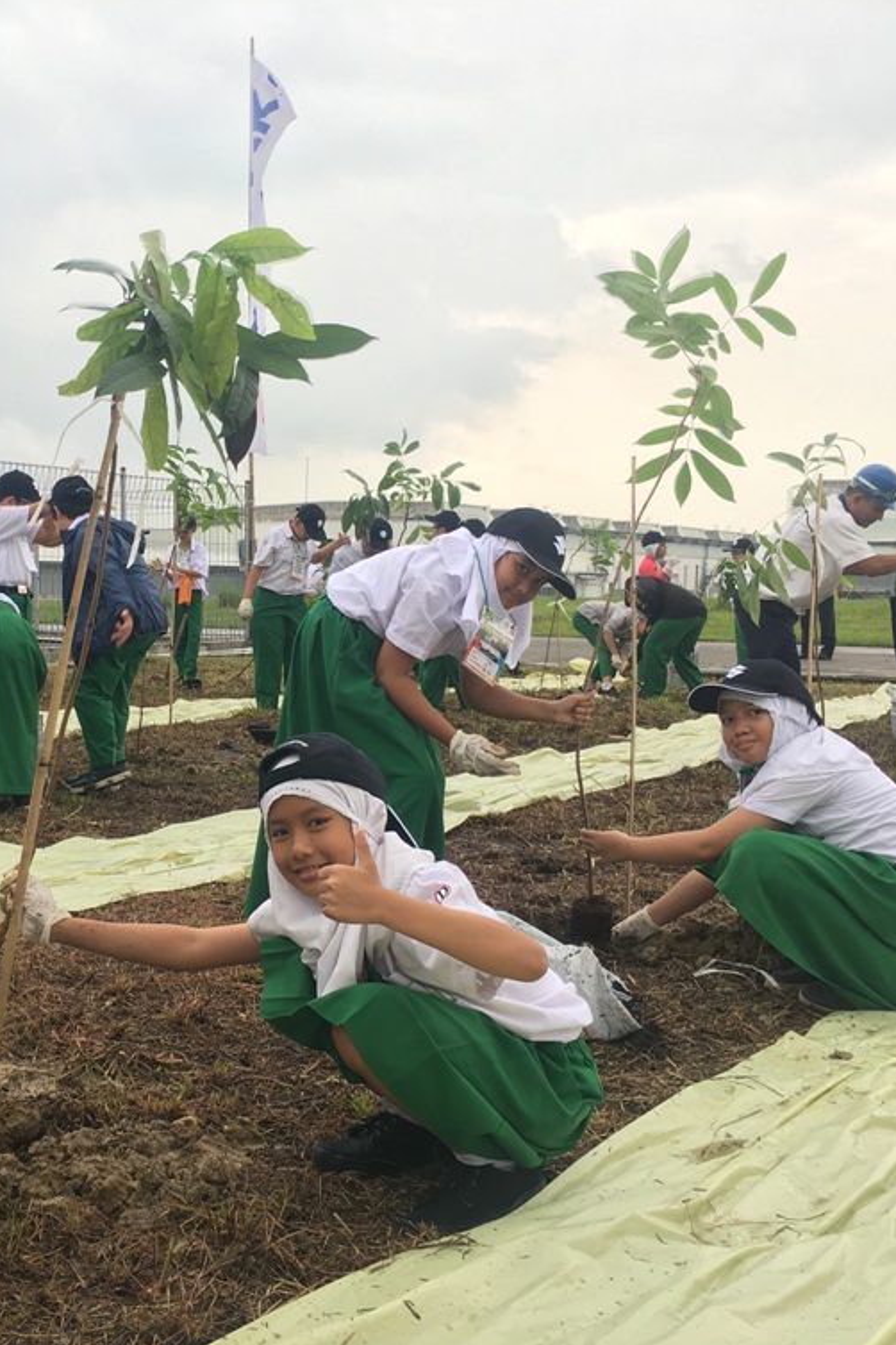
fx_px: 1531
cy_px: 675
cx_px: 211
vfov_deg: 47.4
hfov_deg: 32.0
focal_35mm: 41
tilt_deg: -2.2
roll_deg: -0.7
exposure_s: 1/113
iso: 25
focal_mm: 4.15
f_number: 2.2
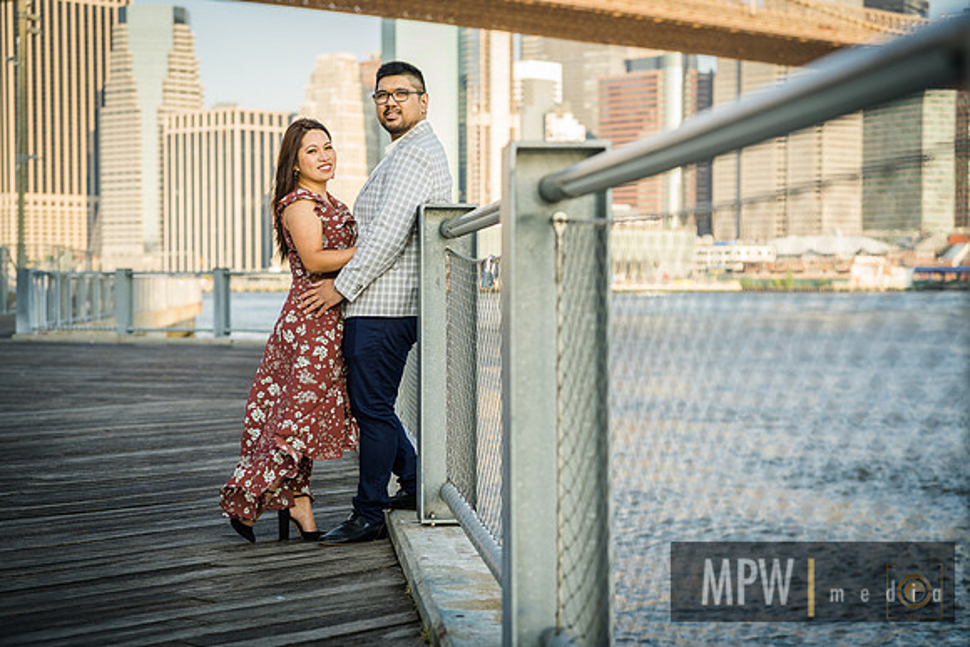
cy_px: 324
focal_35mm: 76
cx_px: 485
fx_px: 2038
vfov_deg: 18.0
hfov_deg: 26.8
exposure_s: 1/250
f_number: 2.8
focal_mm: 75
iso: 100
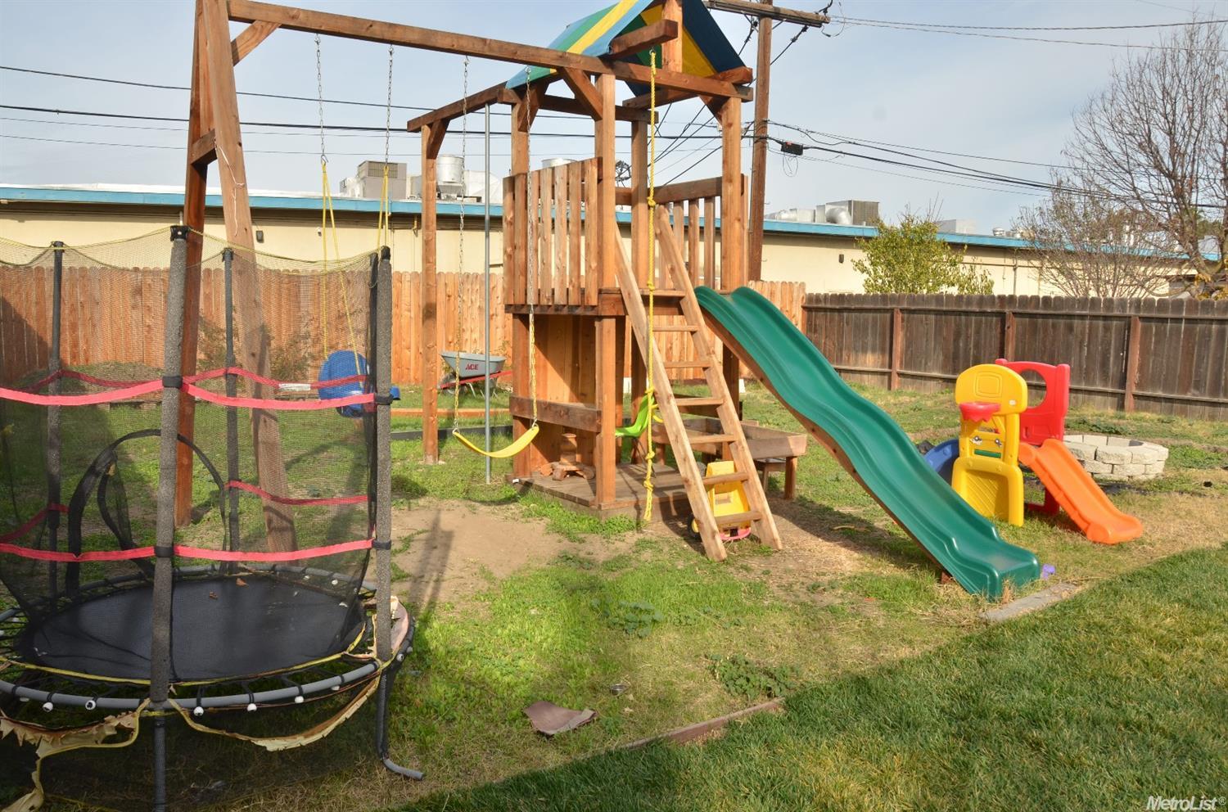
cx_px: 614
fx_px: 919
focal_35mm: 27
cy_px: 406
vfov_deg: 47.7
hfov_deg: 67.5
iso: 200
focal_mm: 18
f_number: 9
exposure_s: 1/250
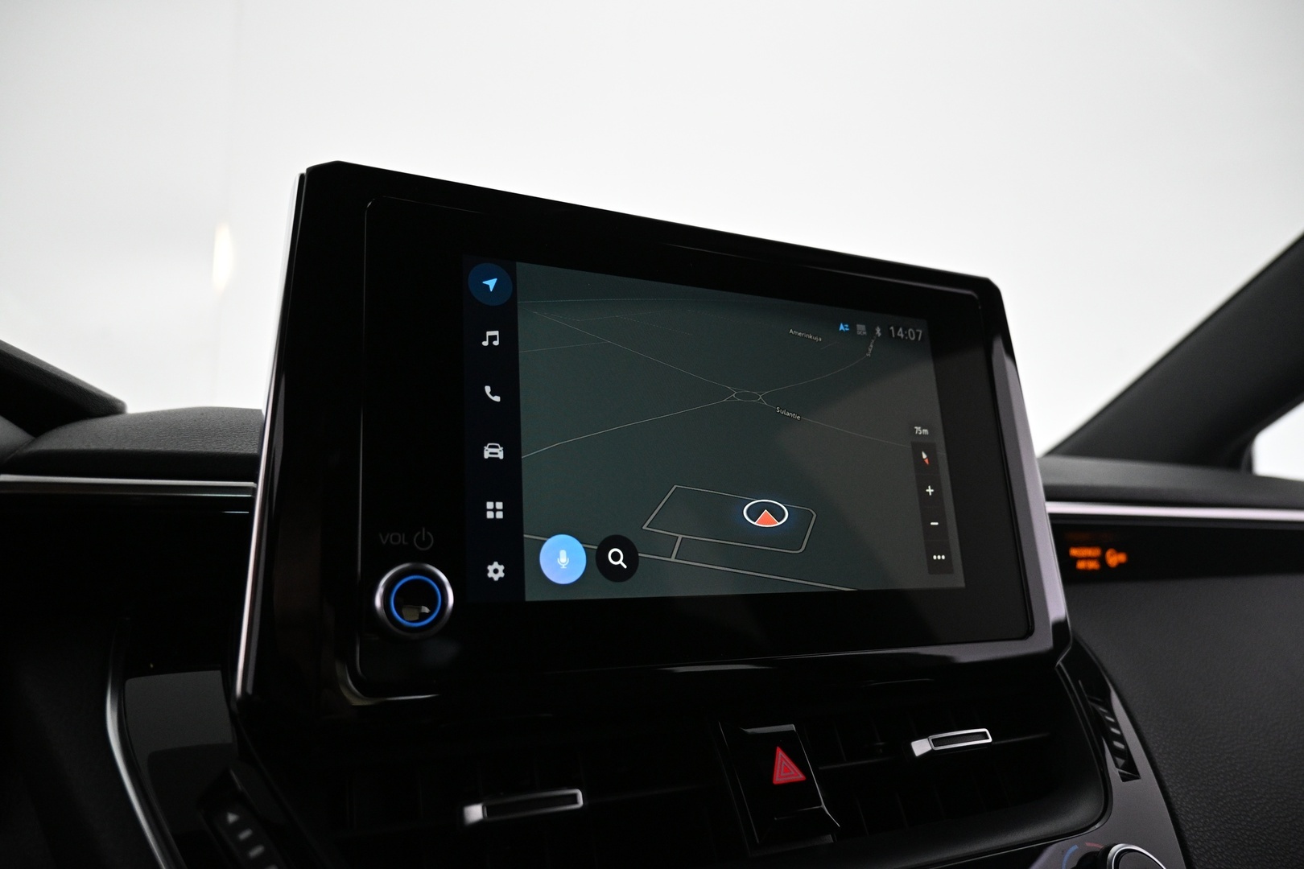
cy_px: 434
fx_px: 869
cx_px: 652
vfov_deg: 53.1
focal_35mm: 24
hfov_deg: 73.7
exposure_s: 1/80
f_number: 3.5
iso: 1600
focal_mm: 16
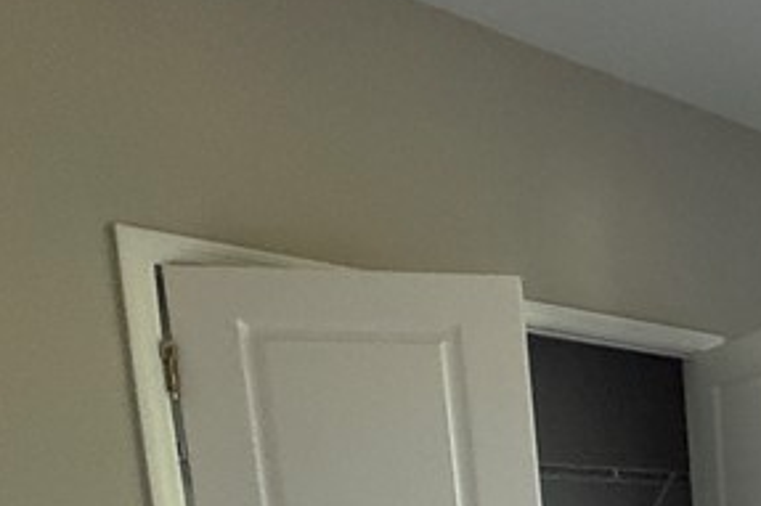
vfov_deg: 22.2
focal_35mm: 52
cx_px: 1050
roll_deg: +0.7
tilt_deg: -9.3
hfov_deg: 29.0
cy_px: 726
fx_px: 1099
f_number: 2.2
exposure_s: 1/120
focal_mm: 2.22
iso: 500
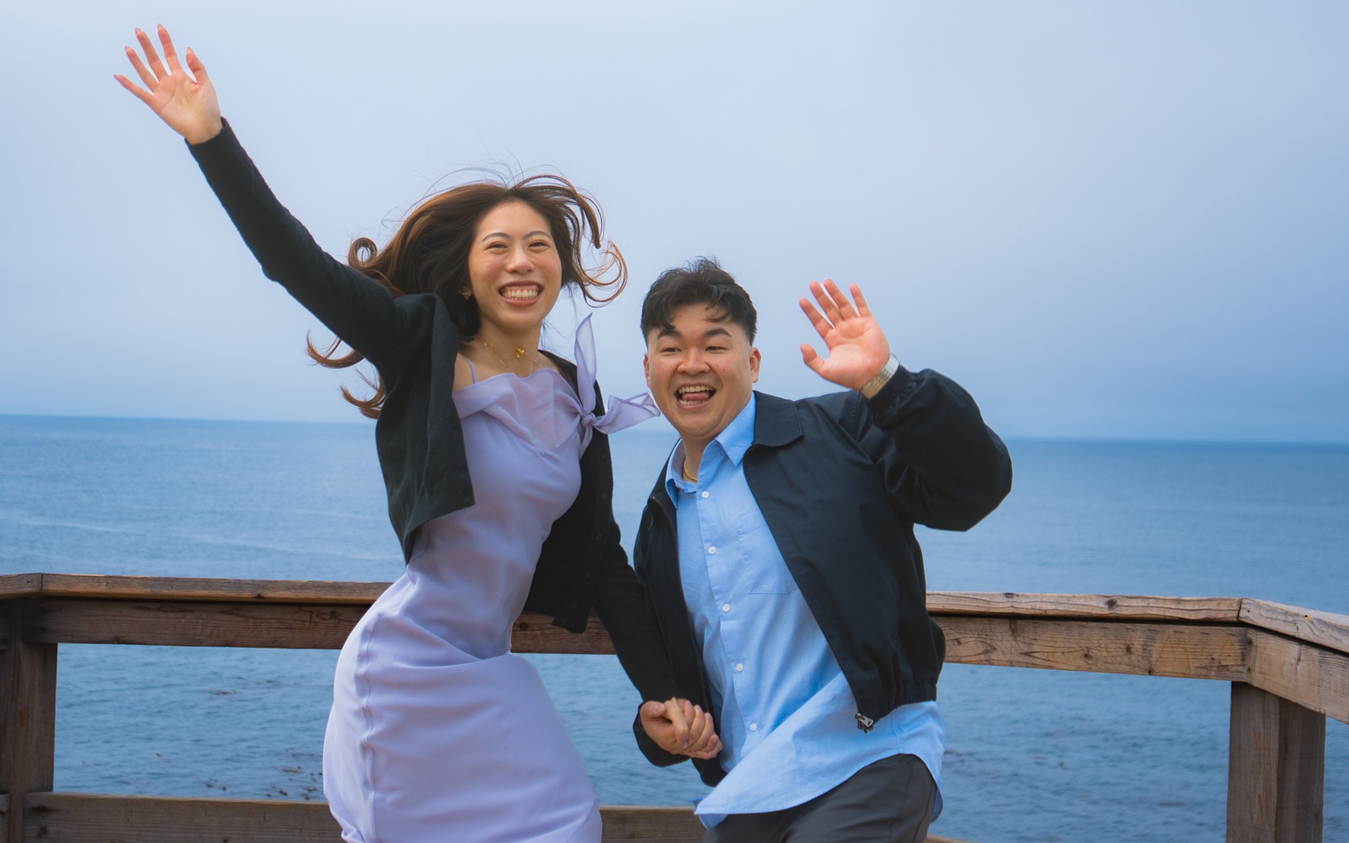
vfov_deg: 23.9
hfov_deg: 37.5
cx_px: 635
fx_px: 1985
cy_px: 311
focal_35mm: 54
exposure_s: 1/1250
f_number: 3.5
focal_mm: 28
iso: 100
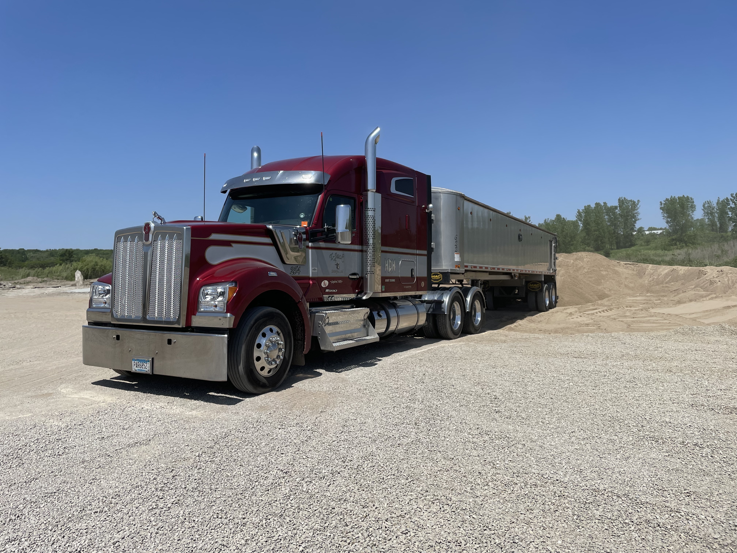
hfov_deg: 67.3
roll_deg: +2.0
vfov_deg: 53.1
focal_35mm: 26
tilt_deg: -1.0
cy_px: 276
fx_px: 554
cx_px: 368
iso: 32
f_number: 1.6
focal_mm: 4.2
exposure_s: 1/9091
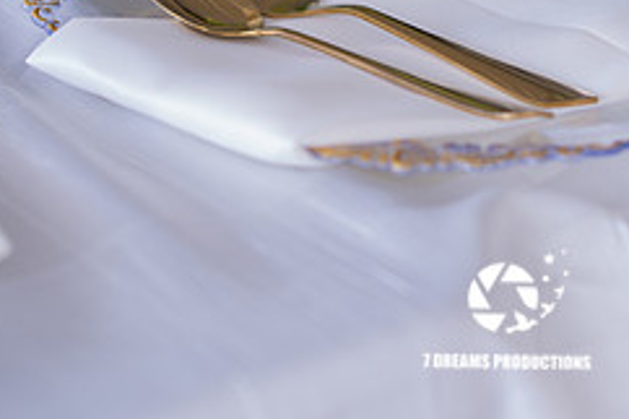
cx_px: 507
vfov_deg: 6.7
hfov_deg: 10.1
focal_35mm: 204
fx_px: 3562
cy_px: -53
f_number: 2
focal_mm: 85
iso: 50
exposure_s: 1/200
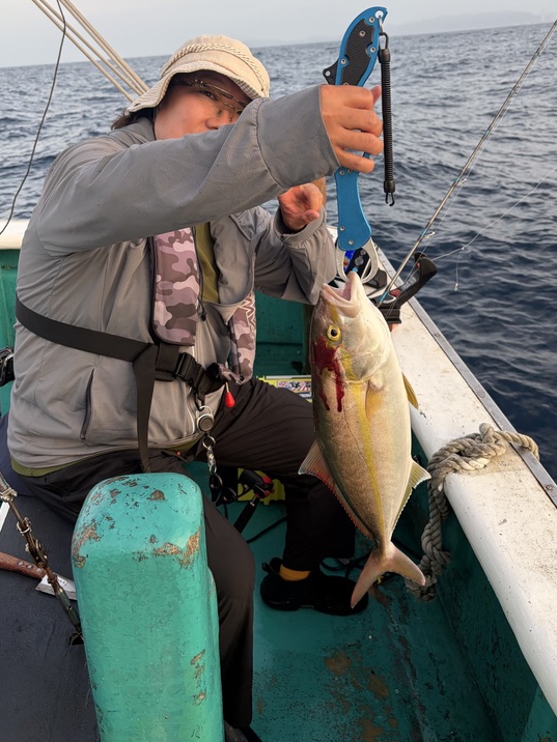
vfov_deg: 58.0
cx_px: 296
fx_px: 665
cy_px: 306
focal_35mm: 31
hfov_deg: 45.4
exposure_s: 1/122
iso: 40
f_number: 1.6
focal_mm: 5.96
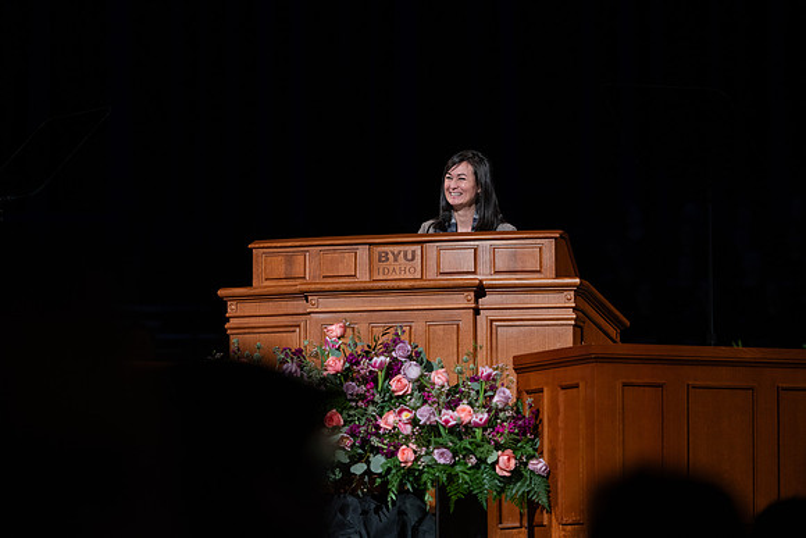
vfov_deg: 9.2
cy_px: 269
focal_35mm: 150
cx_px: 403
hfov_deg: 13.7
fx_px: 3359
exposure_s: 1/200
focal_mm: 150
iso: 800
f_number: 2.8
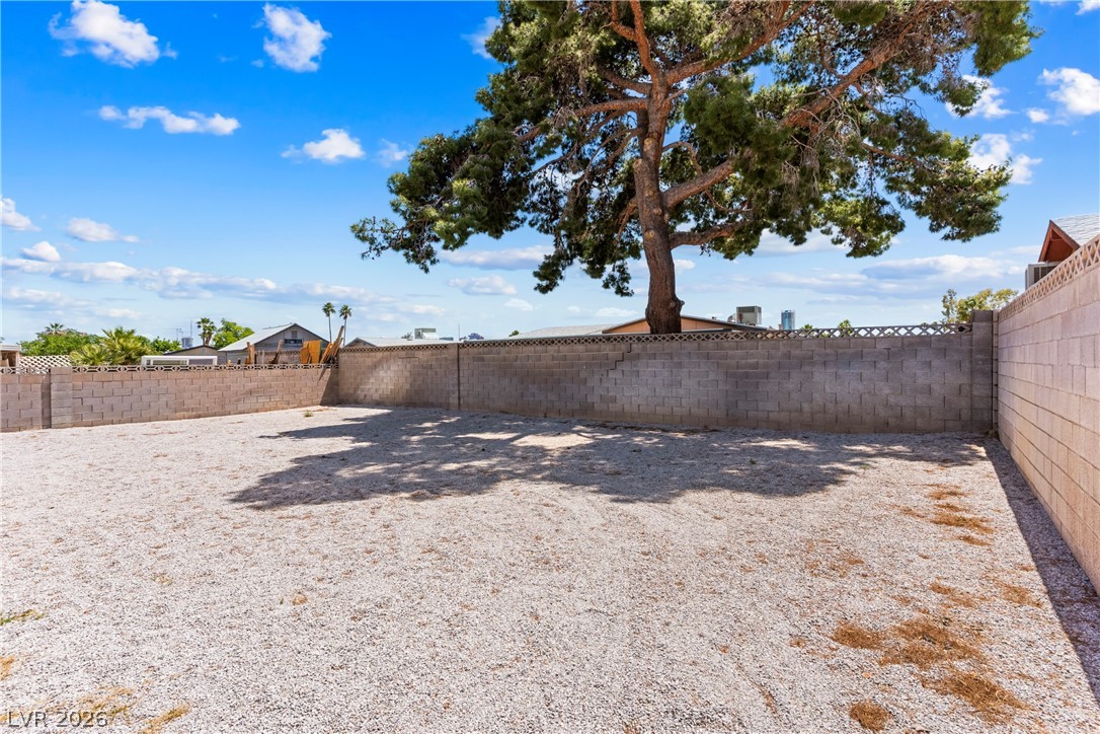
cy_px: 367
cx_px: 550
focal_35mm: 17
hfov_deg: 93.3
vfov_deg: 70.4
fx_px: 519
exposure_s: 1/8000
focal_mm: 17
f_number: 8
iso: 400
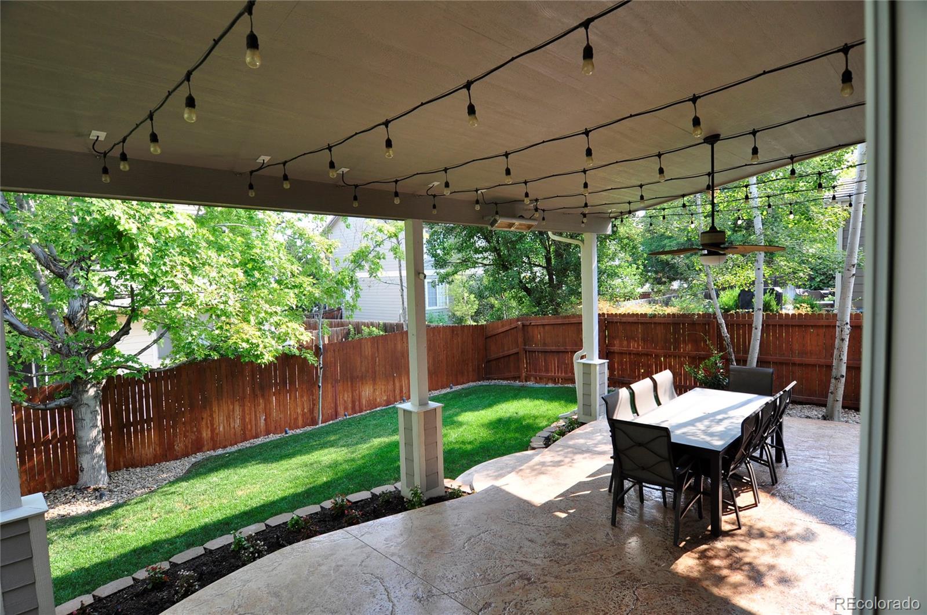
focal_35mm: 18
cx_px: 464
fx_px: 463
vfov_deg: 67.2
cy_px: 308
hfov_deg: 90.1
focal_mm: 12
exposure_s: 1/125
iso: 200
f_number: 5.6
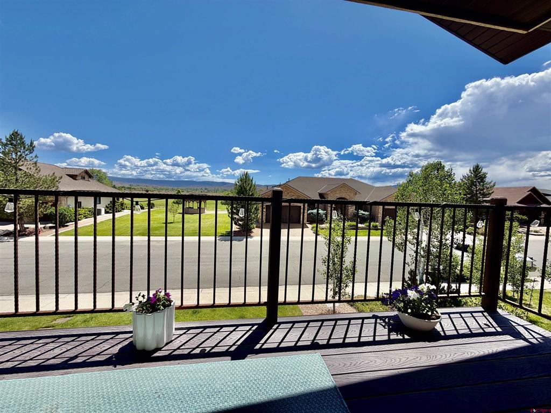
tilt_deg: -2.2
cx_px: 276
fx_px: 223
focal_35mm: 14
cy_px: 206
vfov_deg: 85.7
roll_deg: -1.7
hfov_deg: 102.1
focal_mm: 2.22
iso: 20
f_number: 2.2
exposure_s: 1/1033
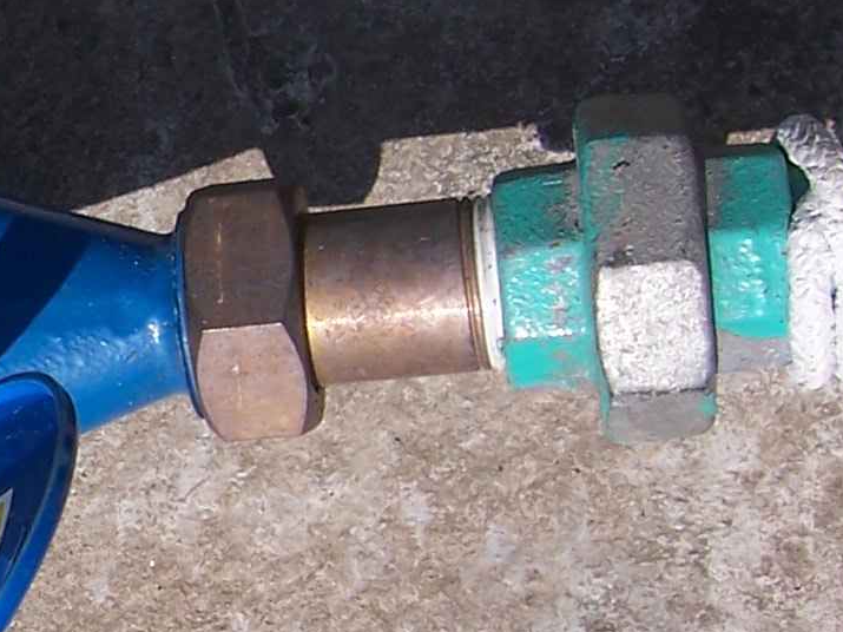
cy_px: 412
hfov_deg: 15.8
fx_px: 2824
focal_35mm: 116
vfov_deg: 12.8
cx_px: -353
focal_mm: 6
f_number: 4.8
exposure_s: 1/500
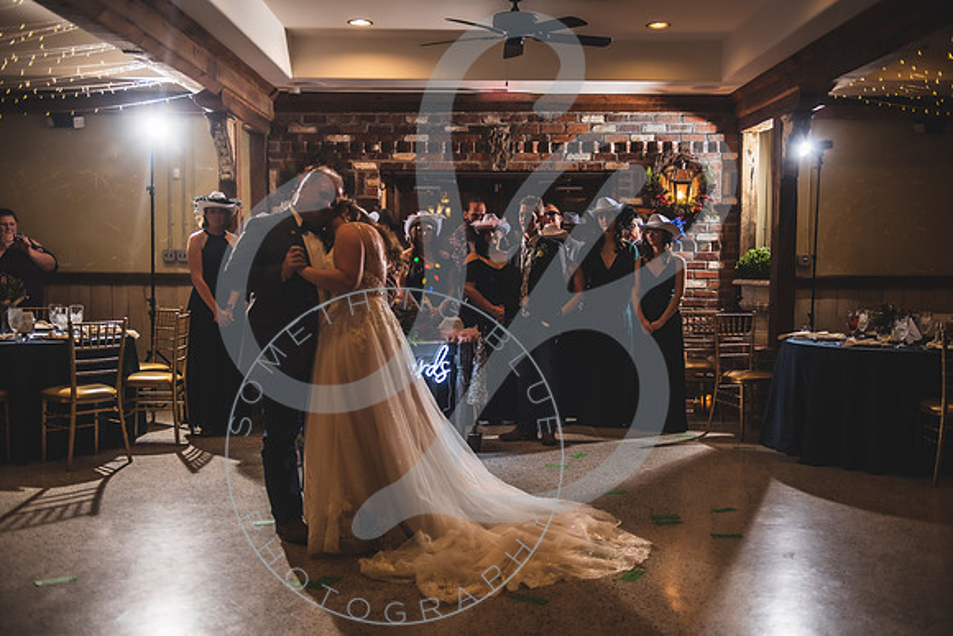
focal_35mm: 39
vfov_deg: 34.3
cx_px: 476
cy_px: 318
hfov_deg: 49.6
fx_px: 1030
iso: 400
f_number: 2.8
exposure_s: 1/100
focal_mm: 38
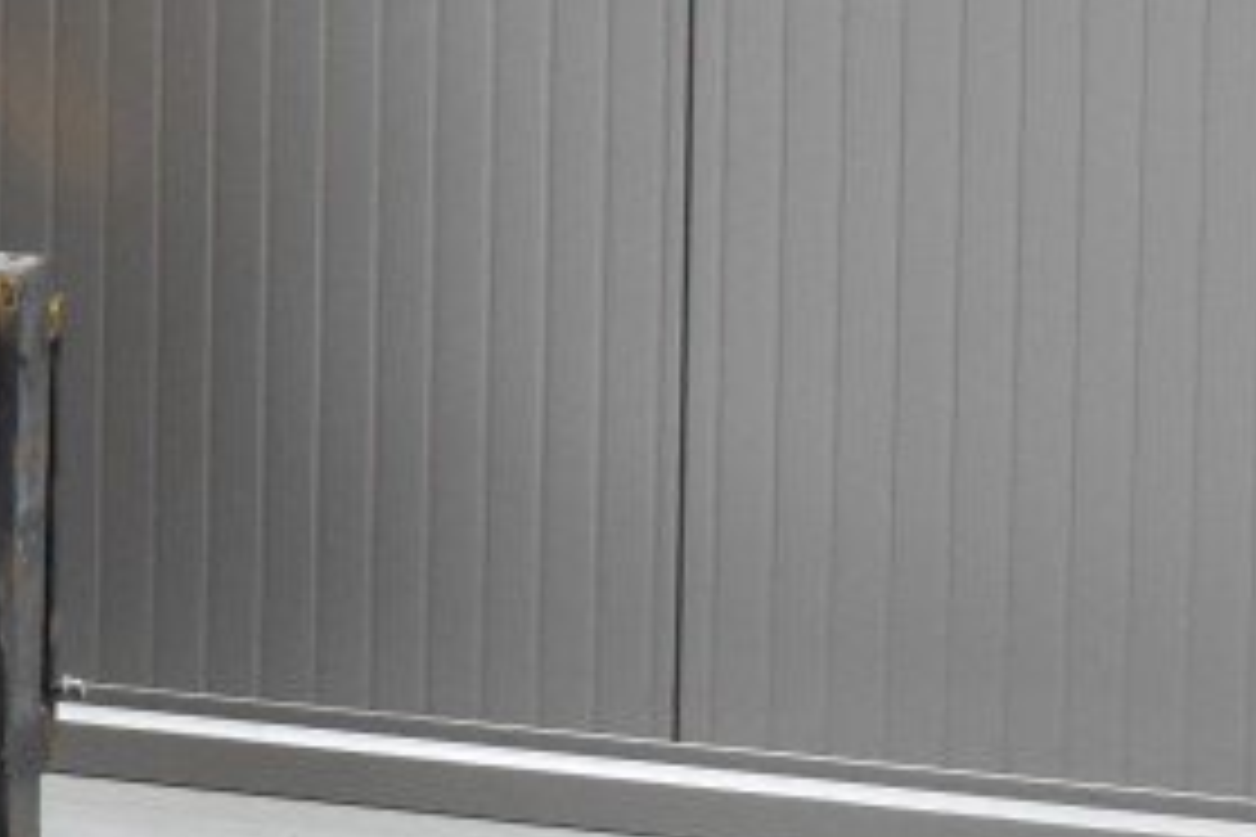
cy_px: -374
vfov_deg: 7.8
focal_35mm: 174
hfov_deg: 10.9
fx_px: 6075
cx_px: -1107
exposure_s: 1/30
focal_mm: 27
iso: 1250
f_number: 5.6
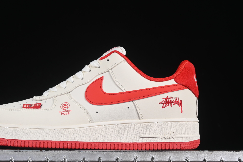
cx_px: 93
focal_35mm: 98
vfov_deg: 14.0
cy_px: 85
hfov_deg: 20.8
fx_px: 661
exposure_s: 1/80
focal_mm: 50
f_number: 8
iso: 160
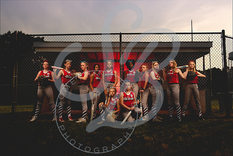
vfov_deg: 41.1
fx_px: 207
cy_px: 78
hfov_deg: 58.7
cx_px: 116
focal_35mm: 32
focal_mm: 32
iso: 250
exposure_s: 1/500
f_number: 7.1
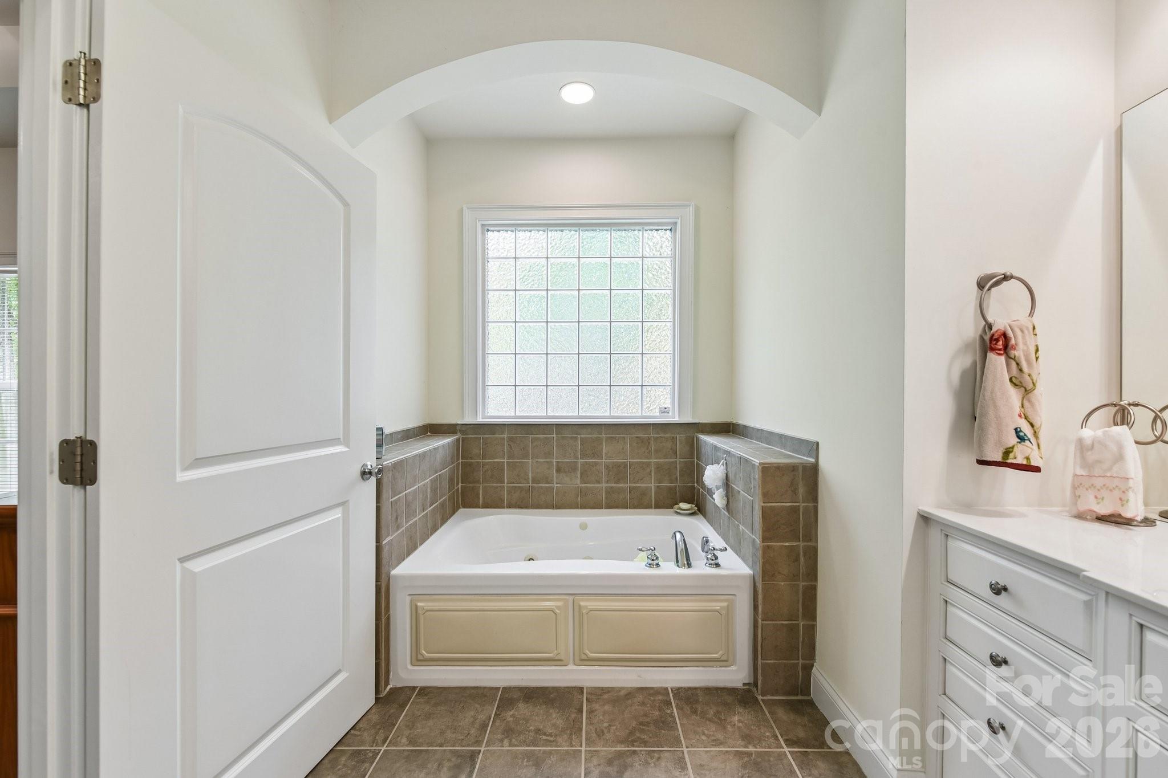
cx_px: 584
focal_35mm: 14
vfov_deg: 81.2
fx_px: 454
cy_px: 389
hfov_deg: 104.3
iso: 200
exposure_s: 1/13
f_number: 8
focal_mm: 14
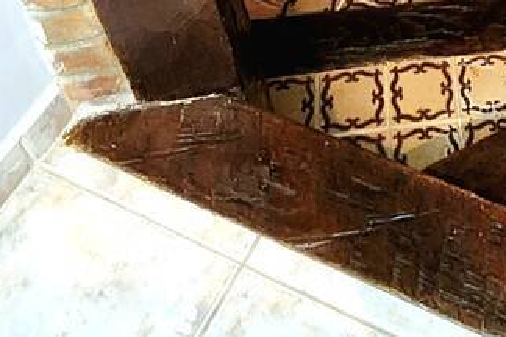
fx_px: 843
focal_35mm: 60
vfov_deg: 17.4
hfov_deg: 31.3
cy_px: -306
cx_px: 489
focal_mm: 2.2
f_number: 2.2
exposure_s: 1/30
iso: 640
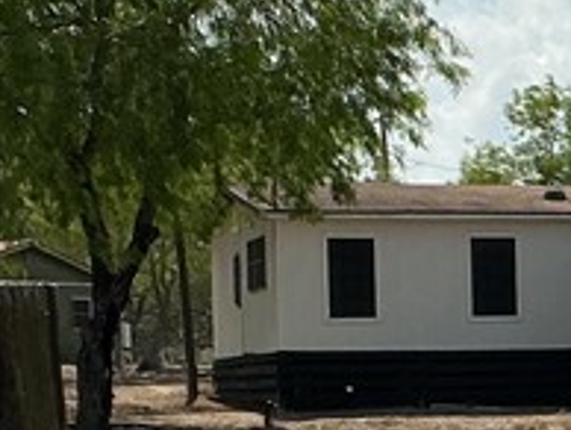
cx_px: 862
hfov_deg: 12.3
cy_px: 415
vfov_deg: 9.7
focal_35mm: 153
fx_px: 2527
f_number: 1.8
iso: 25
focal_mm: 3
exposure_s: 1/3788
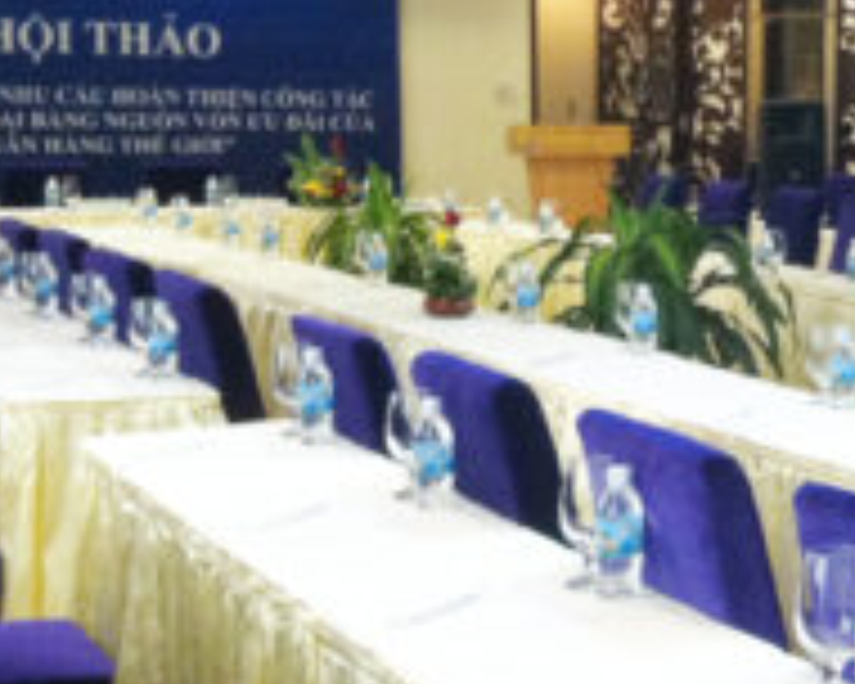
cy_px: 342
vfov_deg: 16.0
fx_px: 2429
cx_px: 896
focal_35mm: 96
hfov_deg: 19.3
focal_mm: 3.85
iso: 250
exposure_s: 1/15
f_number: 2.8
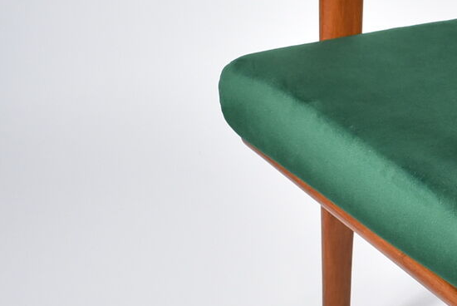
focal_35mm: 120
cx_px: 710
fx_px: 1525
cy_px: 115
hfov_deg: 15.5
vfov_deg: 11.4
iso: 800
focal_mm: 22
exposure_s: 1/125
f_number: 4
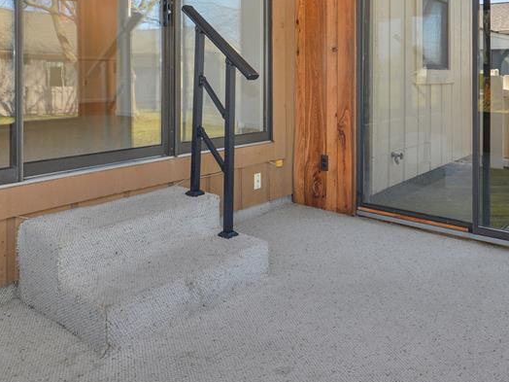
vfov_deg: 44.3
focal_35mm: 31
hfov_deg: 58.2
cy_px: 105
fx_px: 455
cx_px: 291
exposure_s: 1/80
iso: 200
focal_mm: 11
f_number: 7.1
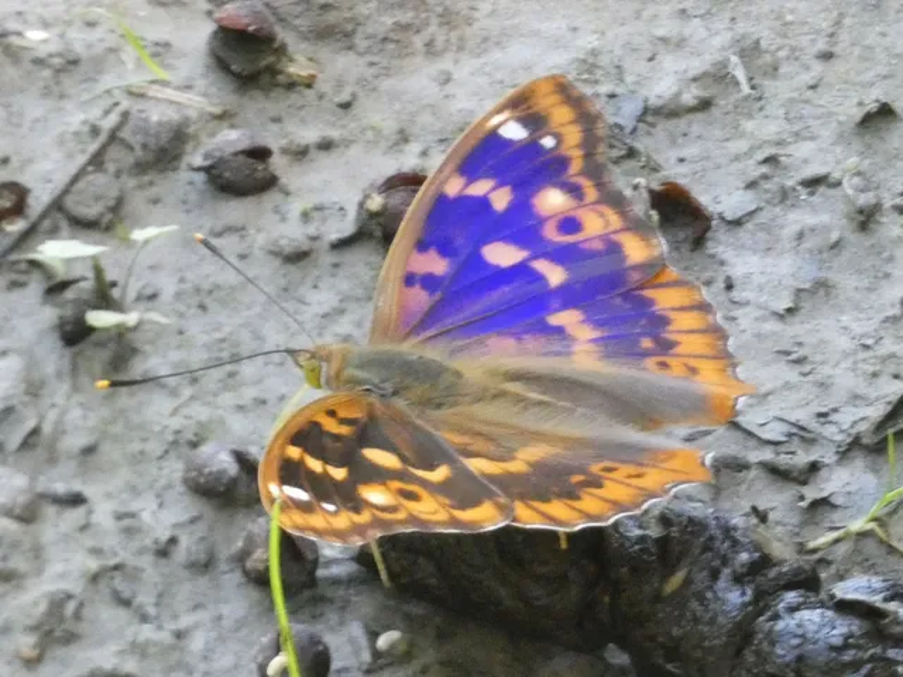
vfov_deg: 2.5
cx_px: 452
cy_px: 338
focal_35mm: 584
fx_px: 15234
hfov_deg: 3.4
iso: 1600
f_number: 5.6
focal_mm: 104.7
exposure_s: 1/100
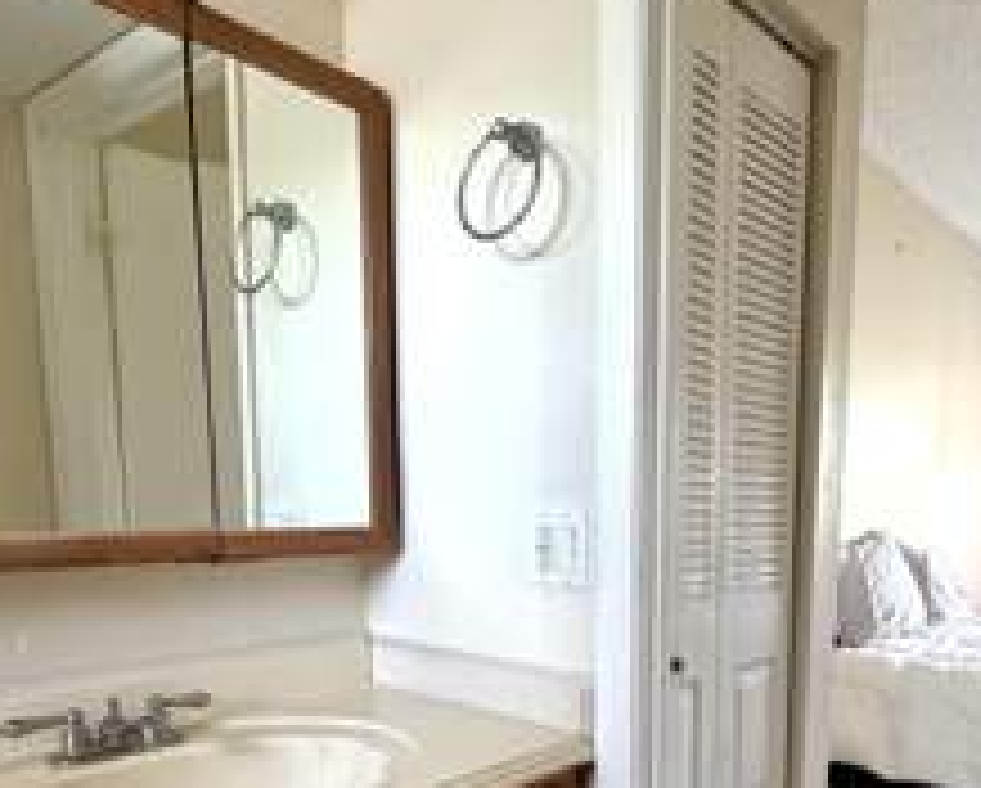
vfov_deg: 46.0
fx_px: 872
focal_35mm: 30
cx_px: 644
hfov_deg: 57.6
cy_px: 633
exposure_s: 1/91
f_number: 2.2
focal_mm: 2.22
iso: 320
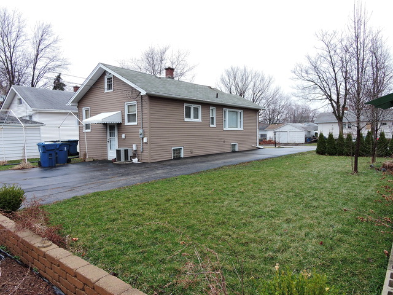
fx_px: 272
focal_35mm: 24
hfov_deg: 71.6
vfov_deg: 56.8
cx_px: 196
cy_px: 148
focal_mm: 4.3
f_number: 3.3
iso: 100
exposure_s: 1/80
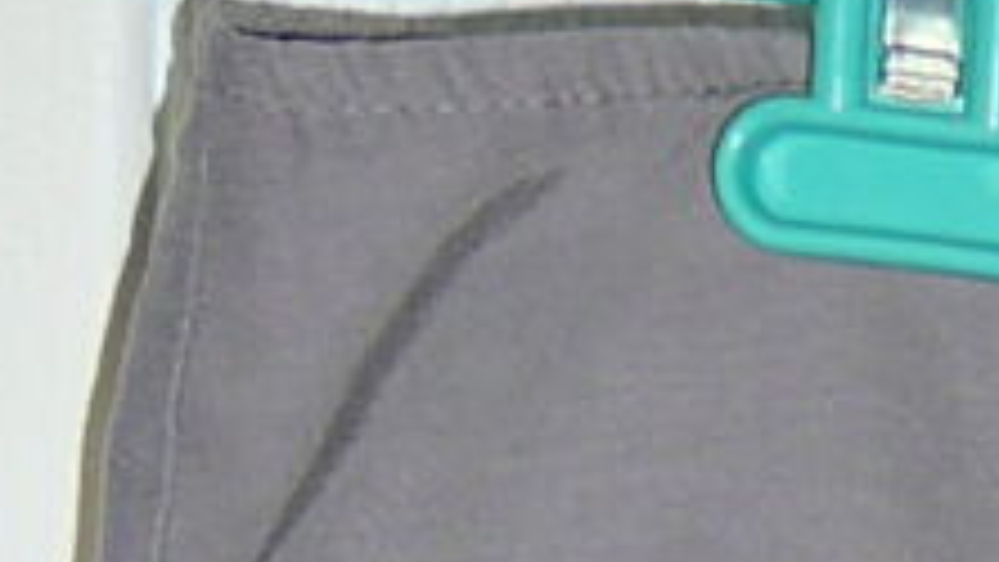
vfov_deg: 4.7
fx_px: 6068
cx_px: 1822
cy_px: 2533
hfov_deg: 9.0
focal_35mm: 229
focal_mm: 5.2
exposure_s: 1/30
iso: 80
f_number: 2.8
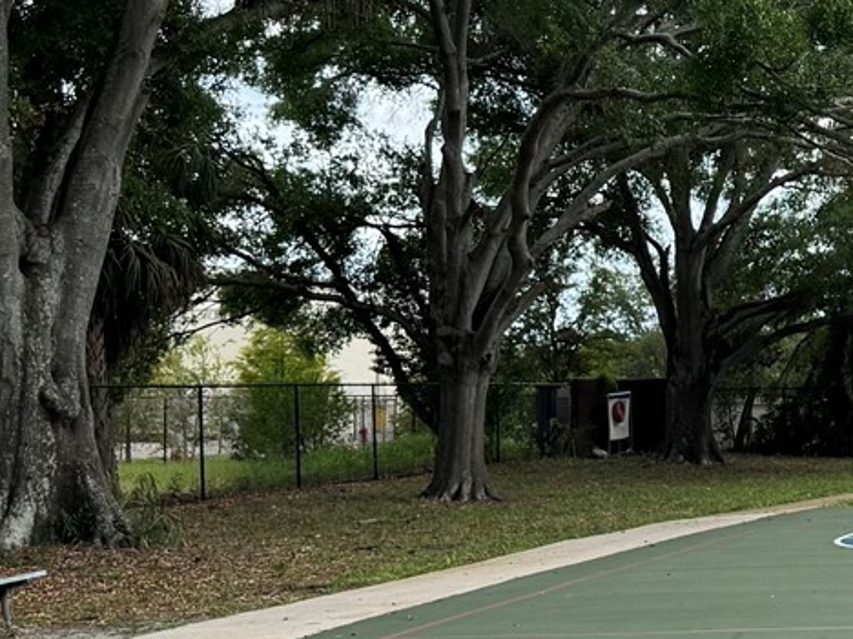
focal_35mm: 82
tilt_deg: +0.8
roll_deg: +0.0
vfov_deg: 18.0
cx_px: 1134
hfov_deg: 21.4
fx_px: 2021
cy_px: 319
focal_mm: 6.76
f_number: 1.78
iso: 80
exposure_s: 1/1869
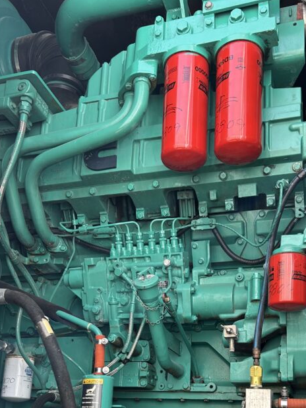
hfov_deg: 33.5
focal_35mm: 43
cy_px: 334
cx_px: 172
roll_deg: -3.0
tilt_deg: +13.3
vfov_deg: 41.7
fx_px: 507
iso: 50
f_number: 1.5
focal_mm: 5.7
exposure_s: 1/309
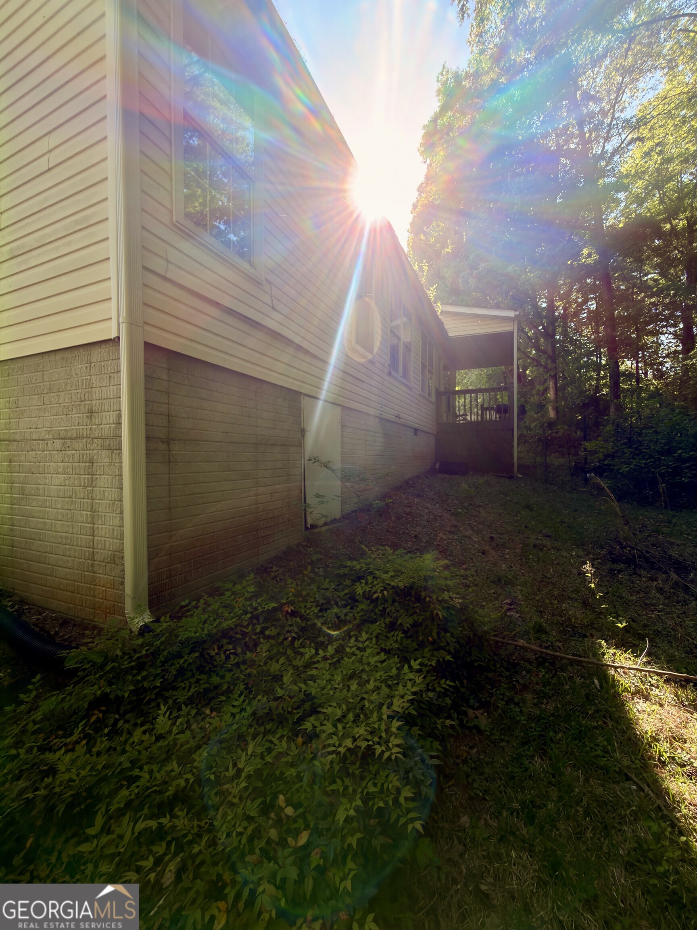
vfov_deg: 102.1
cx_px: 348
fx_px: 376
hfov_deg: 85.7
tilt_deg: +1.1
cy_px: 465
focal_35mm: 14
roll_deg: -0.4
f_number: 2.2
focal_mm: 2.22
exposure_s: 1/244
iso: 16
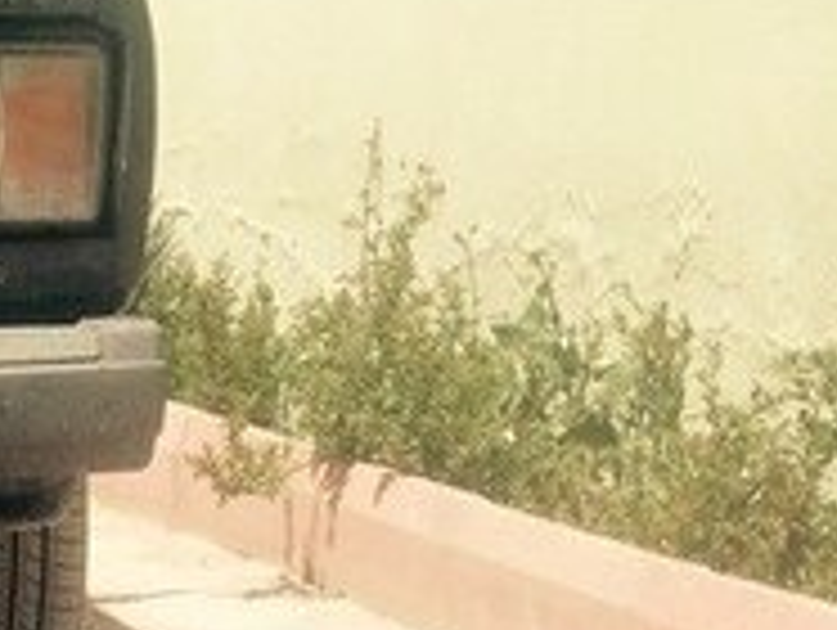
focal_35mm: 117
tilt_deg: -6.2
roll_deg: +0.6
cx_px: -576
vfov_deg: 12.7
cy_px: 326
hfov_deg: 15.0
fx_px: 2833
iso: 50
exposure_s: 1/1290
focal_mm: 4.12
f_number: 2.4
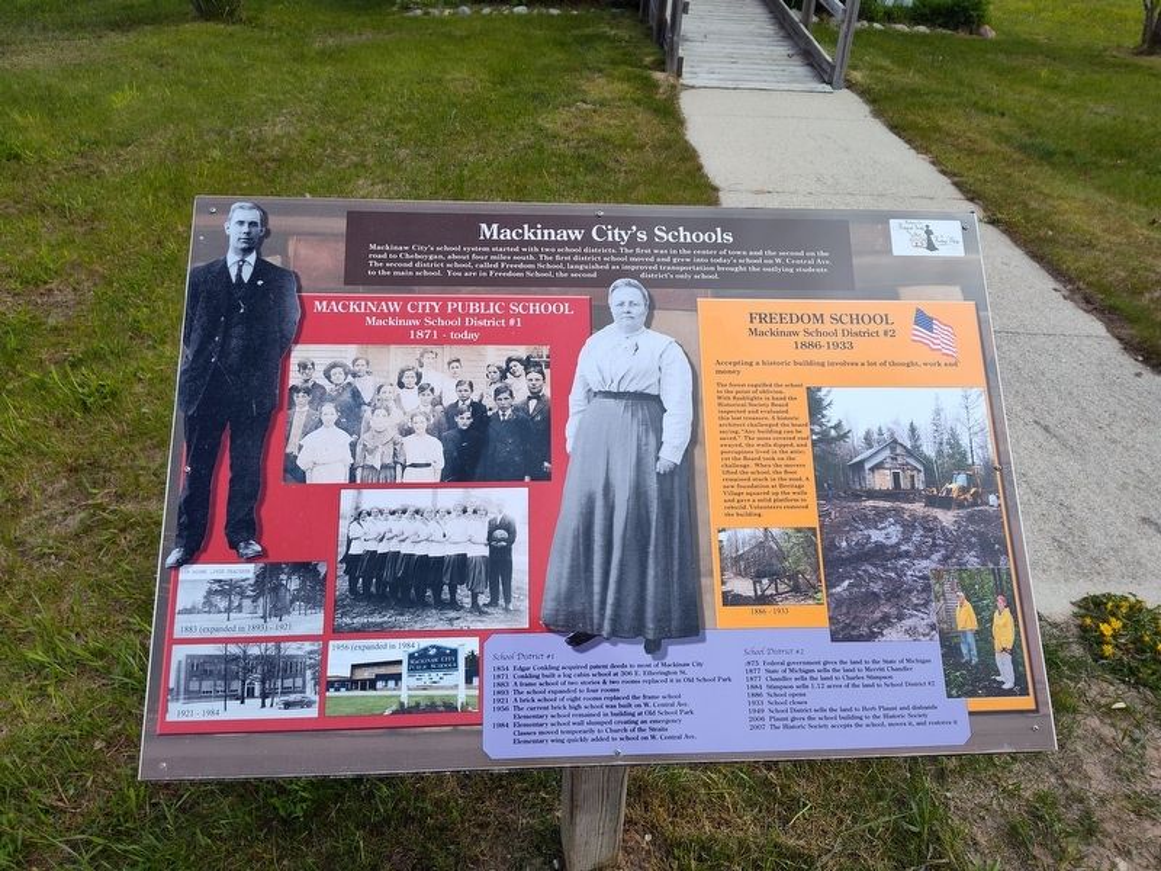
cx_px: 580
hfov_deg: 73.9
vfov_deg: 58.9
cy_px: 436
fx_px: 771
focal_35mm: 23
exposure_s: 1/847
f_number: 1.8
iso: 100
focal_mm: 5.56
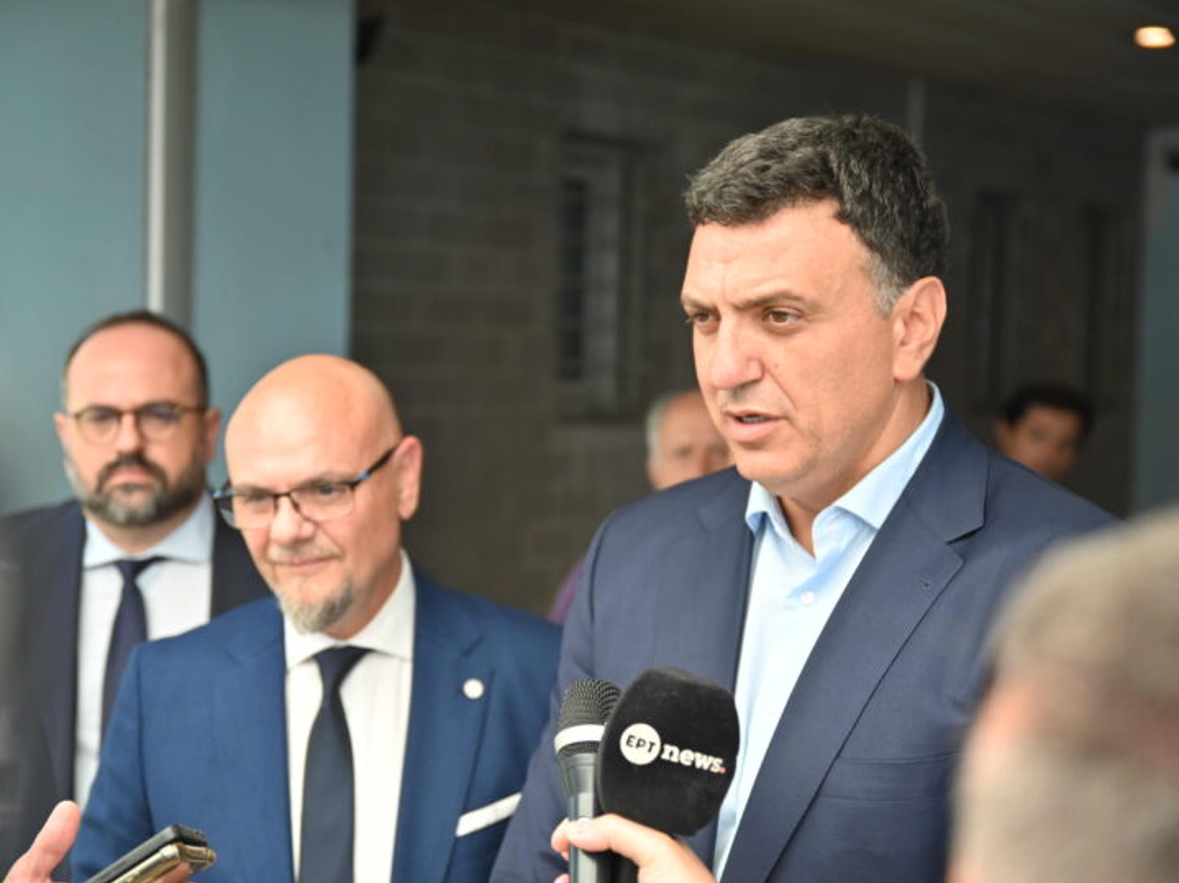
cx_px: 566
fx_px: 1941
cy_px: 442
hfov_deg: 33.8
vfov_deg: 25.7
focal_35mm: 57
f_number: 2.8
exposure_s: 1/1000
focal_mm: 52
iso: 640
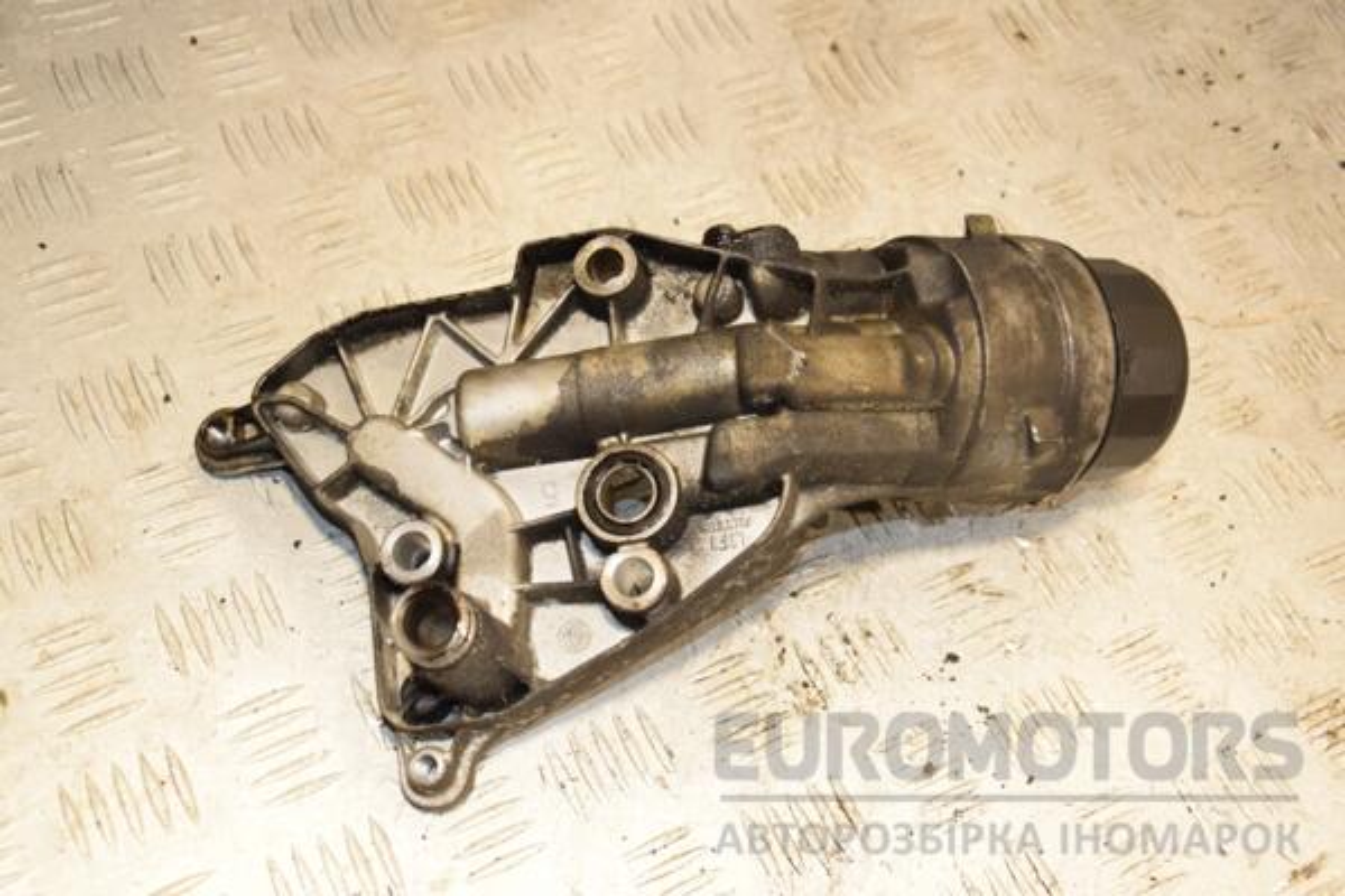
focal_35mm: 51
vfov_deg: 26.5
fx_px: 1905
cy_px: 448
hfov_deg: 38.9
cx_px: 672
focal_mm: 34
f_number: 5.6
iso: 800
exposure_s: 1/200
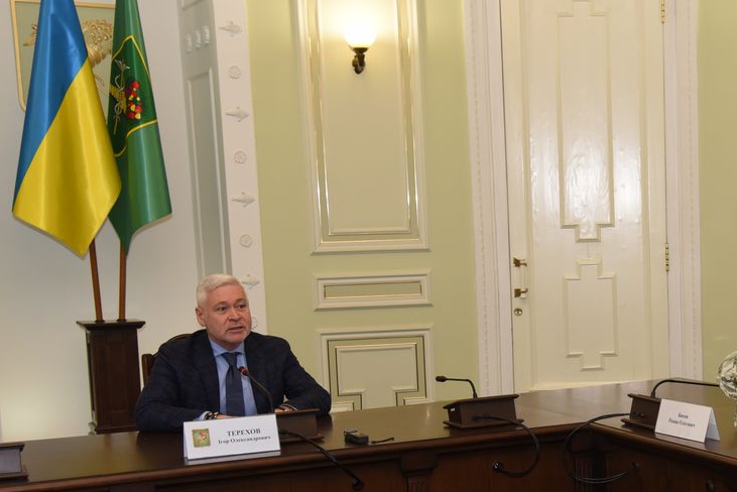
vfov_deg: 20.1
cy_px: 384
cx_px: 656
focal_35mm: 67
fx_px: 1372
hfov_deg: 28.9
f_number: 4
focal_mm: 35
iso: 1000
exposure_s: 1/200
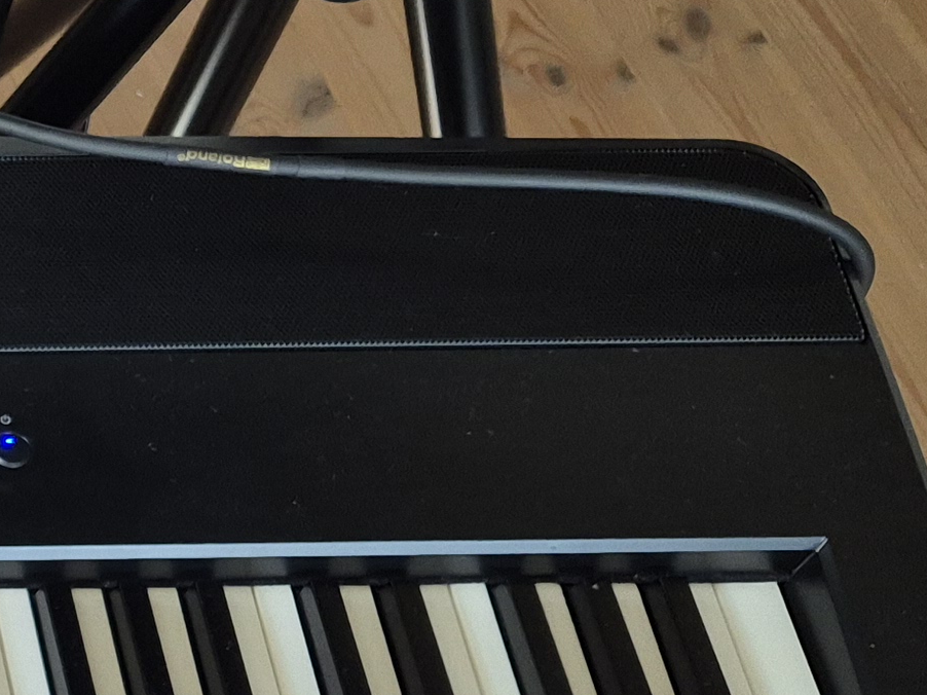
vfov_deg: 14.1
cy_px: 820
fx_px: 2731
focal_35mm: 102
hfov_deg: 15.8
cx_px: -850
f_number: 1.8
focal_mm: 5.4
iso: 160
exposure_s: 1/100
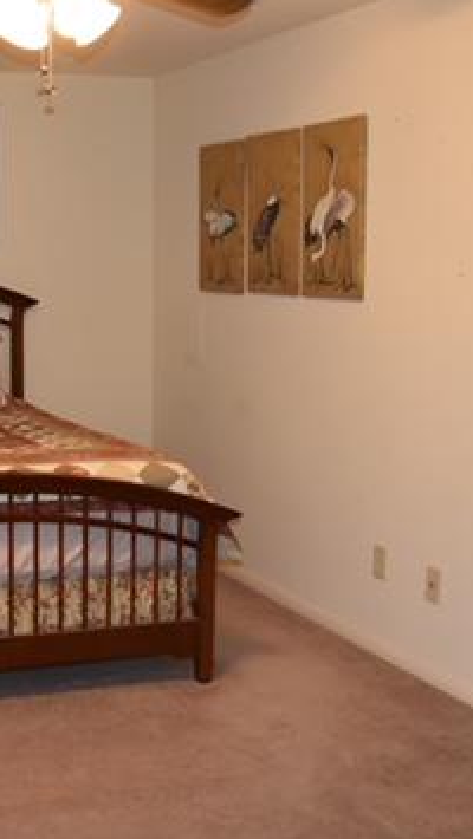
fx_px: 1136
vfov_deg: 40.5
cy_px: 461
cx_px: -78
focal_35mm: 51
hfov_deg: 22.0
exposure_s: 1/60
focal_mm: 18
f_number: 3.5
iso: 800
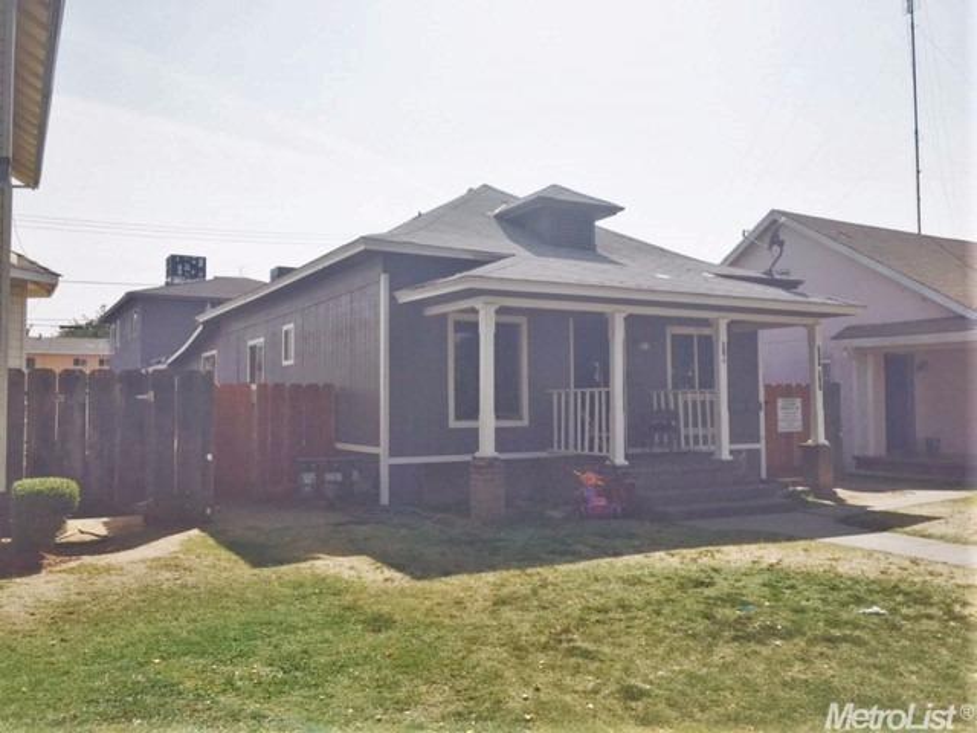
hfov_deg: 61.7
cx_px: 488
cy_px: 366
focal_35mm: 29
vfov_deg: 48.2
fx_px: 818
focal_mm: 4.15
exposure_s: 1/3968
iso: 32
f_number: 2.2
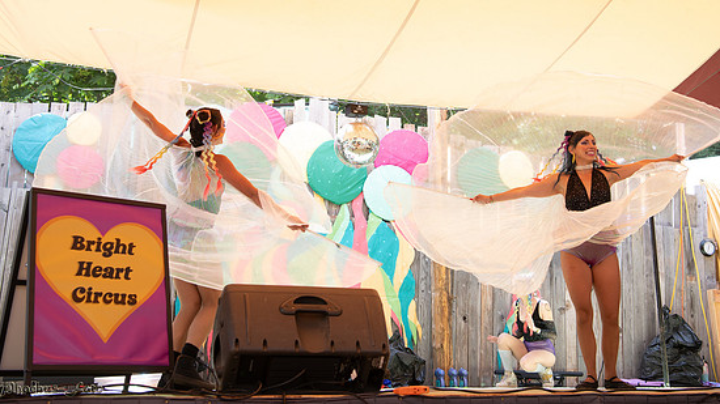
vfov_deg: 25.2
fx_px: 897
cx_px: 376
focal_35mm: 47
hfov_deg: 43.7
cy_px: 107
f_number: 4
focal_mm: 36
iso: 400
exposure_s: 1/500
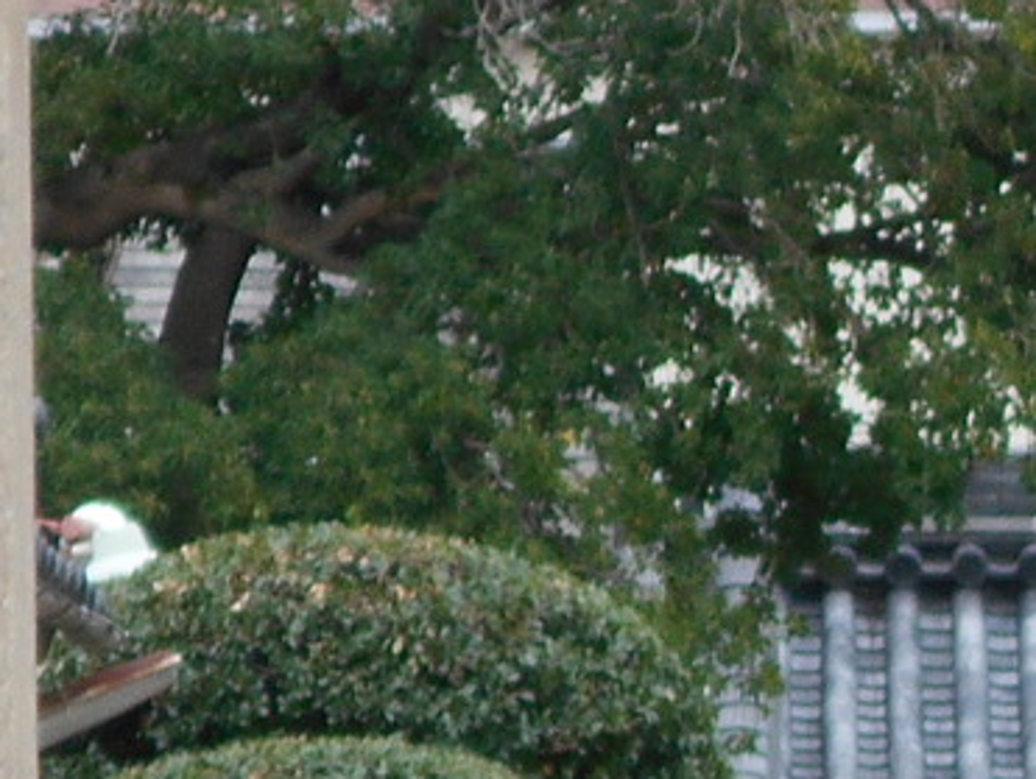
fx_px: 15967
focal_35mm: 533
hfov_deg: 3.7
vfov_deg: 2.8
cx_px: 997
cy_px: 1416
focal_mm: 17.6
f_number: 5.5
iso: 100
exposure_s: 1/125
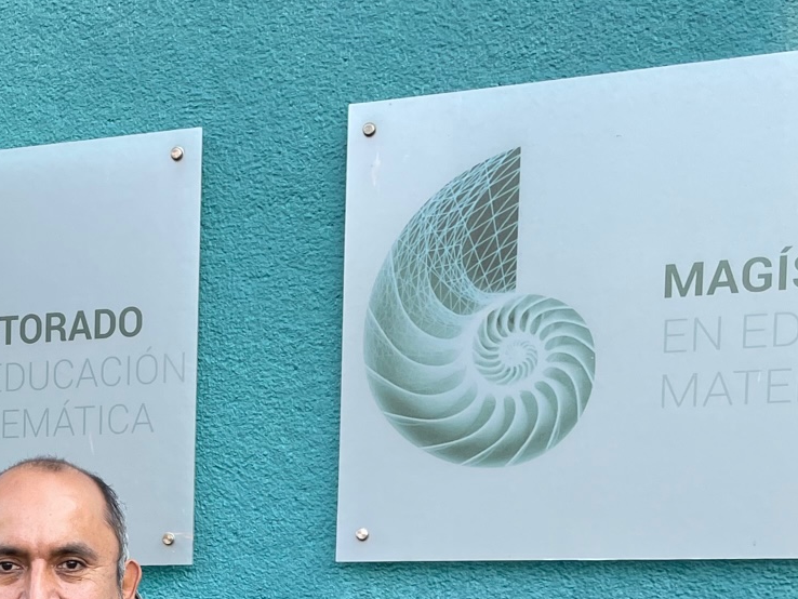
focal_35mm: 71
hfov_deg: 25.8
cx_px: -31
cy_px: 713
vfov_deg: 19.6
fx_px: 1637
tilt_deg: -2.8
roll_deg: -0.4
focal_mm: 4.2
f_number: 1.6
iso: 32
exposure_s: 1/186
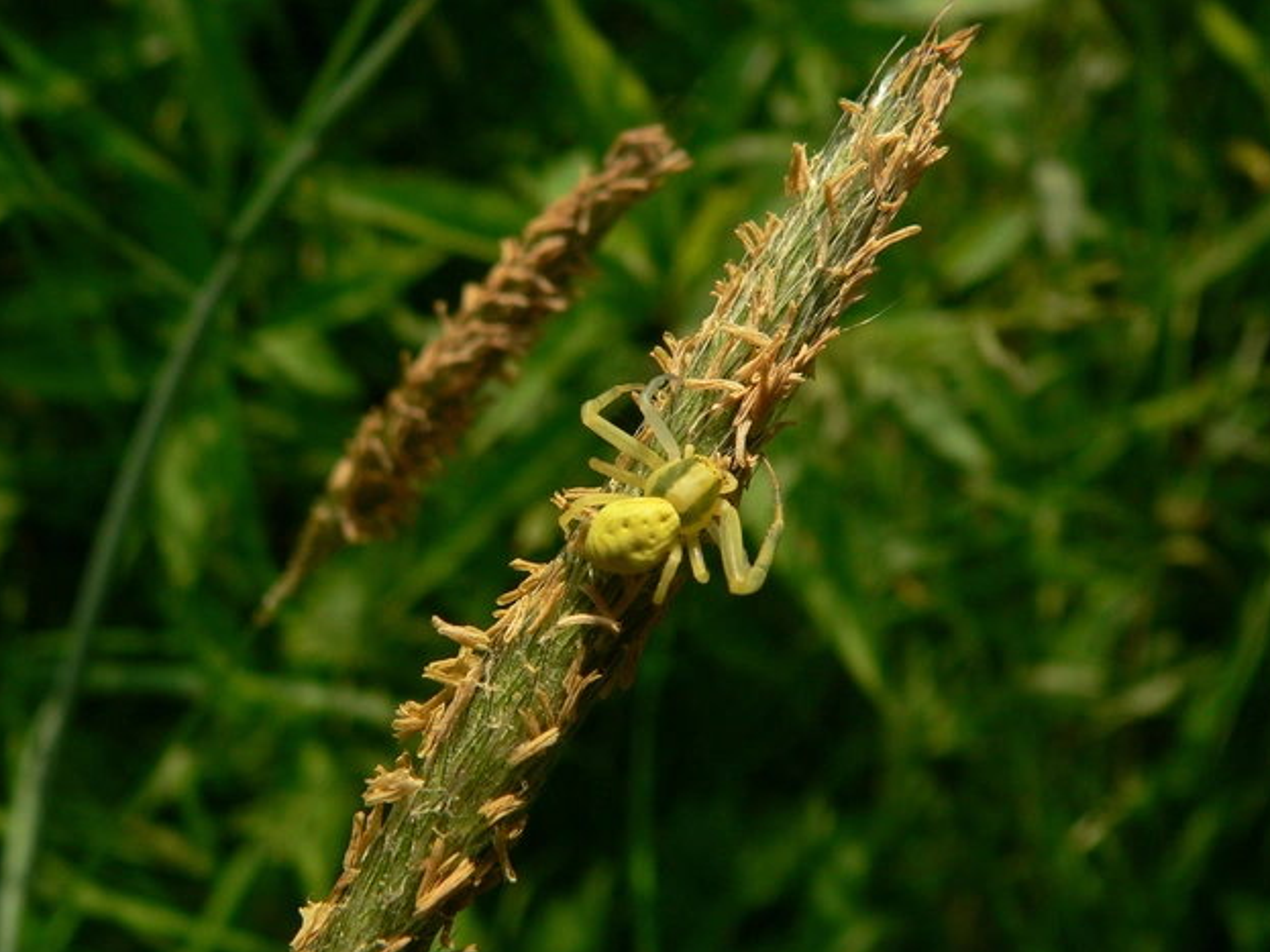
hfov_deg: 50.1
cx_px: 644
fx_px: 1357
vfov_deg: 38.7
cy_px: 487
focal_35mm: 37
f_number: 4
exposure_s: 1/400
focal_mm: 6
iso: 100
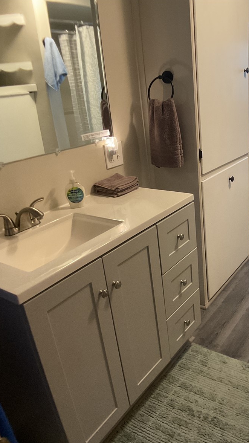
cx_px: 215
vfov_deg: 47.4
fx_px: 505
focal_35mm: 43
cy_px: 225
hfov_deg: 26.9
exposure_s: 1/60
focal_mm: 3
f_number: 1.8
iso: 250
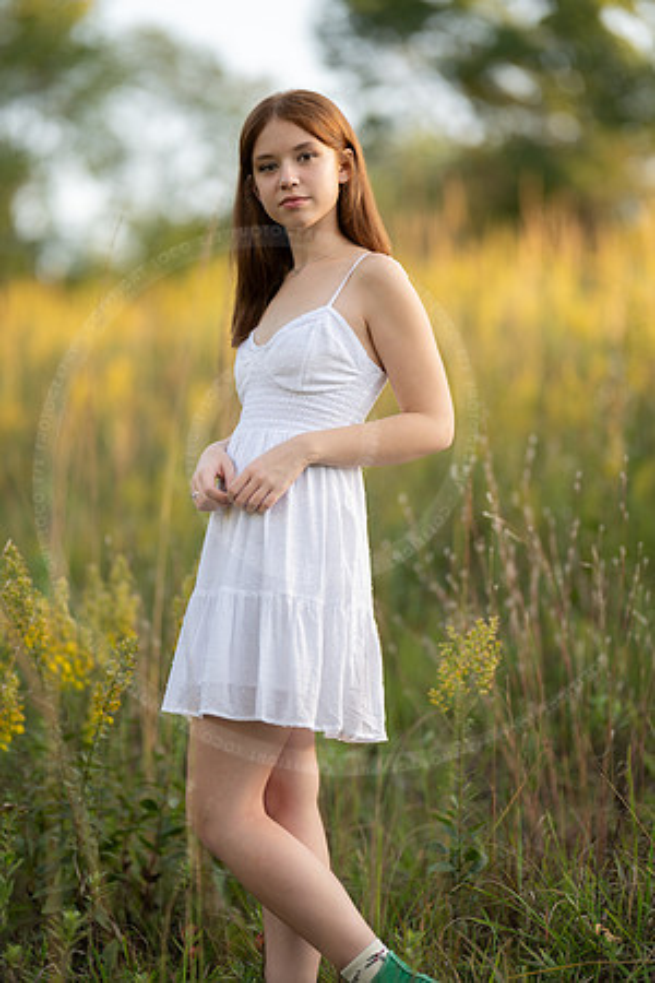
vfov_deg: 23.9
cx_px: 328
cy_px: 492
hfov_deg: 16.1
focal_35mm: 85
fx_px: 2320
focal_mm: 85
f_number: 1.2
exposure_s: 1/1000
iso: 100
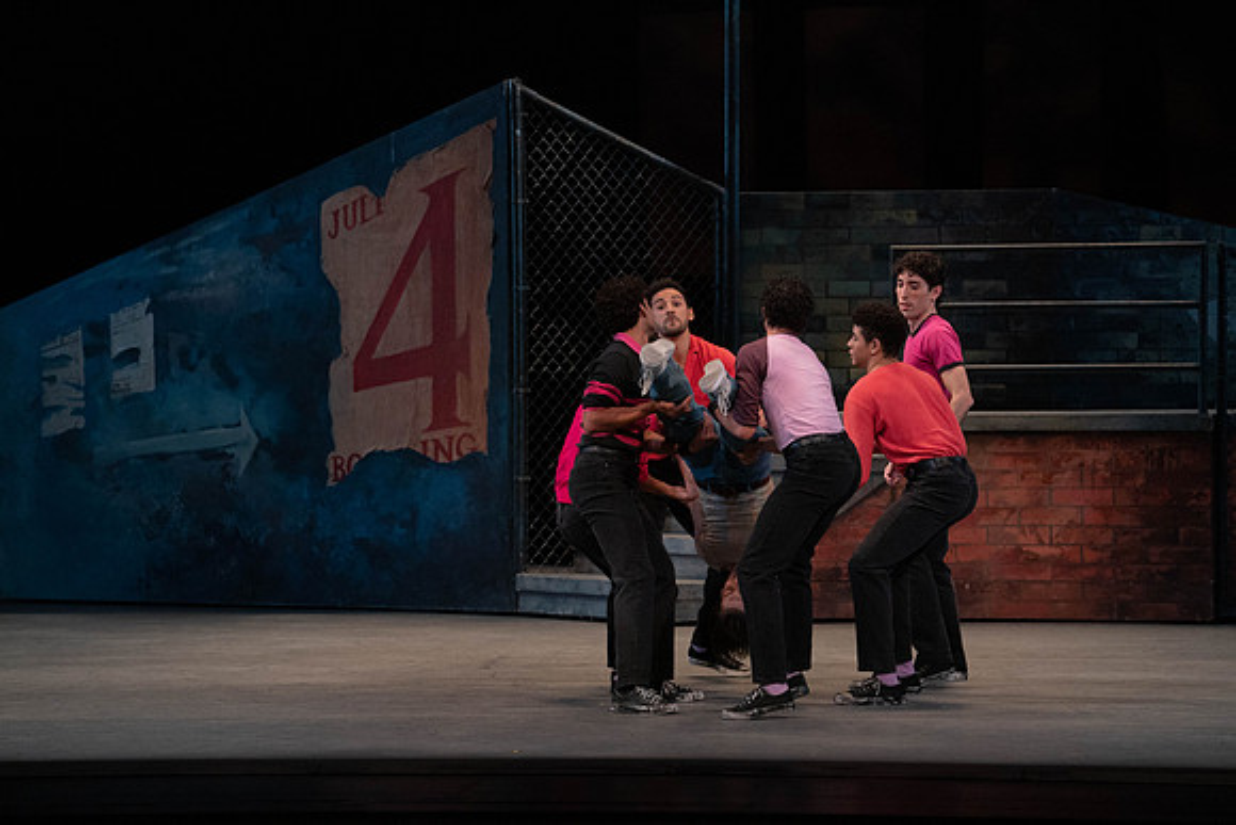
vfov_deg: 7.5
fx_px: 6250
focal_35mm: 182
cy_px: 412
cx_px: 618
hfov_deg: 11.3
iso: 3200
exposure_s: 1/400
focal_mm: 182
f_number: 4.5
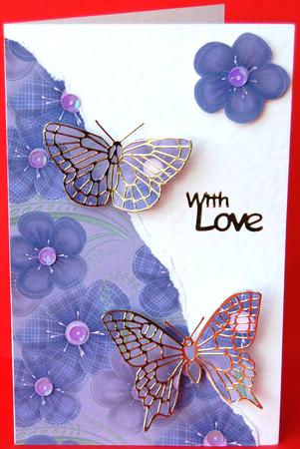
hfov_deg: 22.7
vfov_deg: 33.4
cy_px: 224
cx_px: 150
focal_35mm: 60
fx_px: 748
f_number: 5.6
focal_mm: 40
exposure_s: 1/125
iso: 400
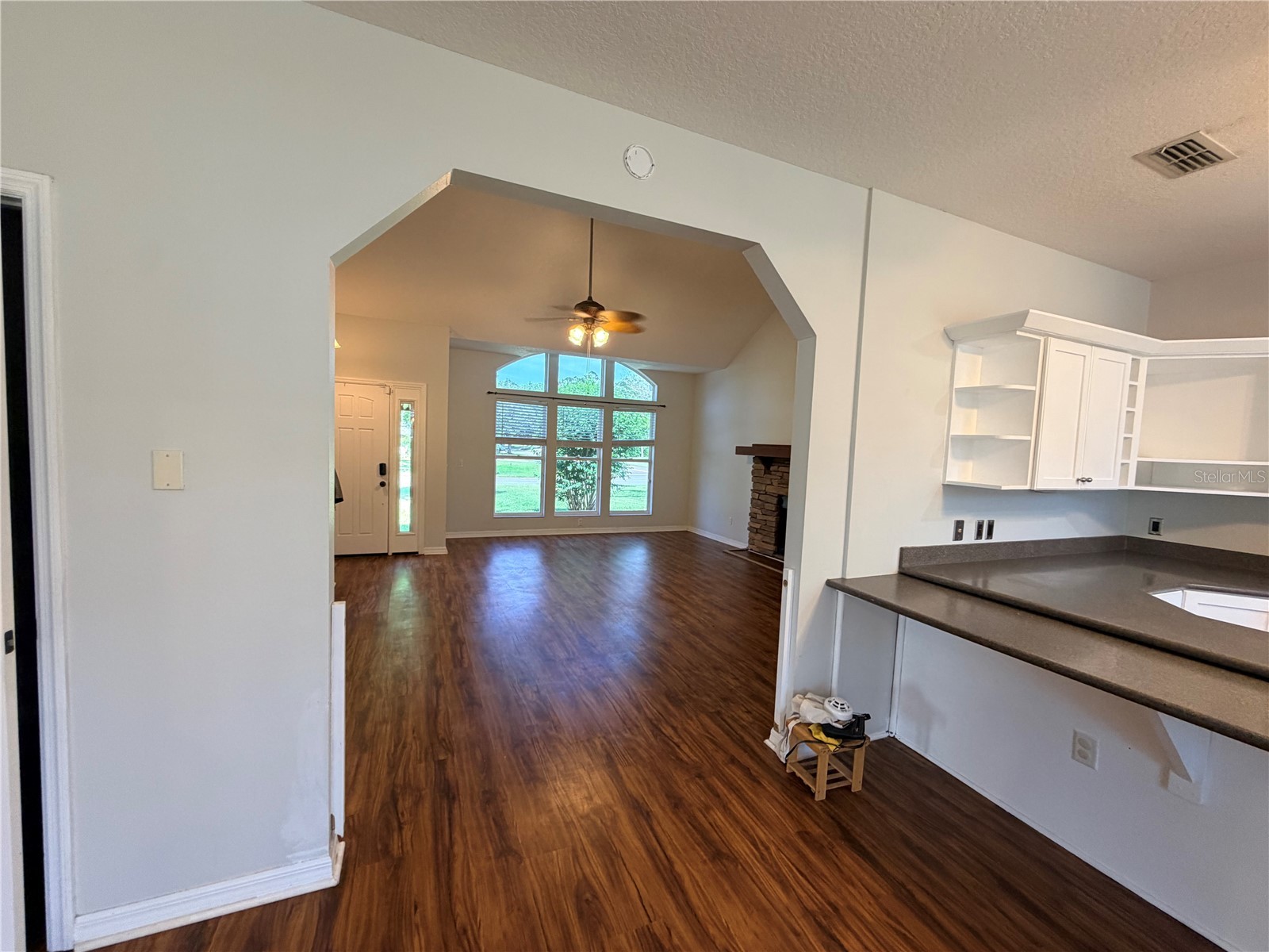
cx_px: 634
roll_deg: -3.2
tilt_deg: -3.0
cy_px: 476
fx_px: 513
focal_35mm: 14
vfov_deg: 85.7
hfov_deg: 102.1
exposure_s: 1/60
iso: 200
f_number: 2.2
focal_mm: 2.22
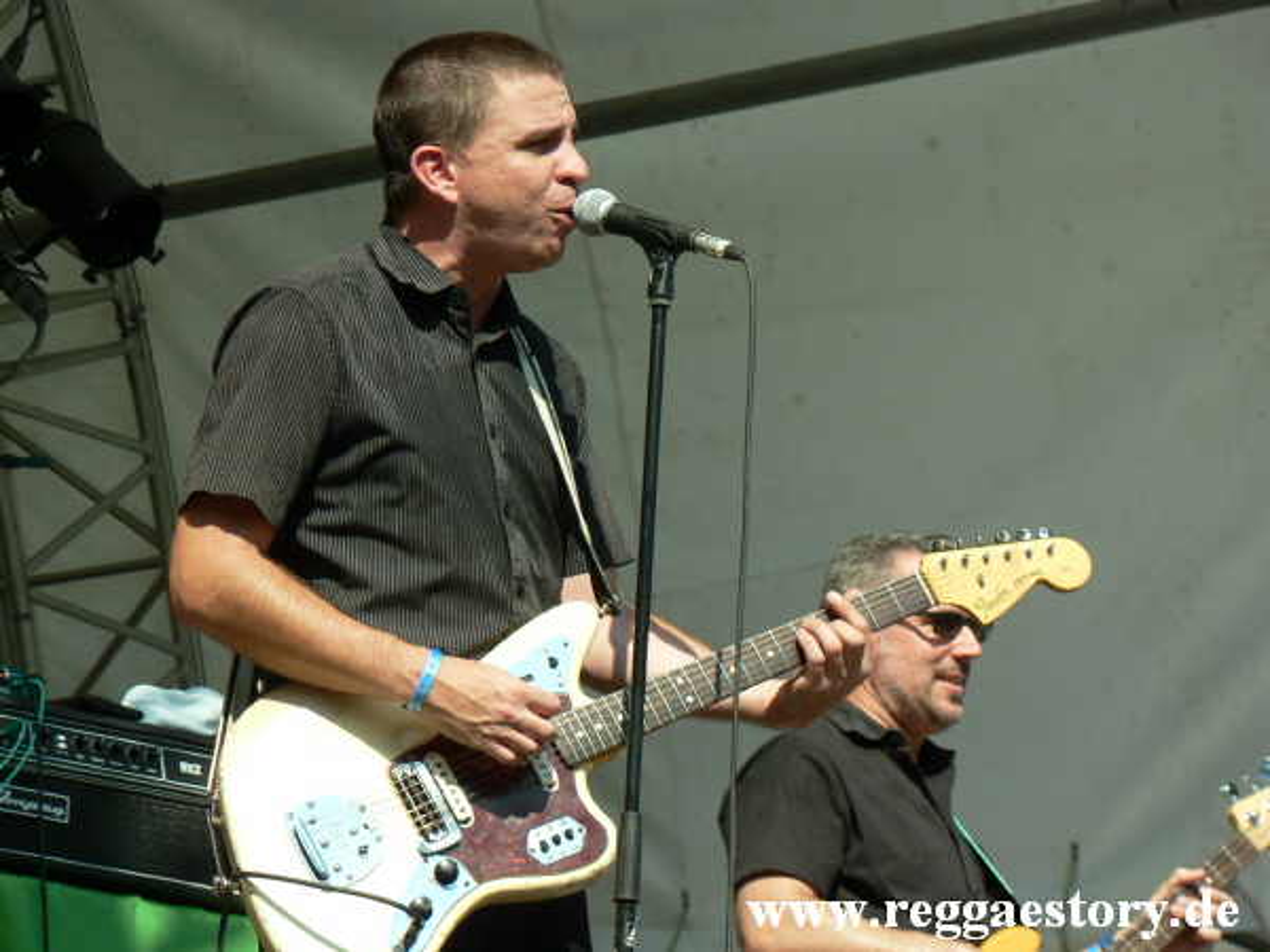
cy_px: 476
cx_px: 635
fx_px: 6897
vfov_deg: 7.9
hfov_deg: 10.5
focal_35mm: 188
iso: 64
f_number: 4
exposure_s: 1/320
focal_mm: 32.3
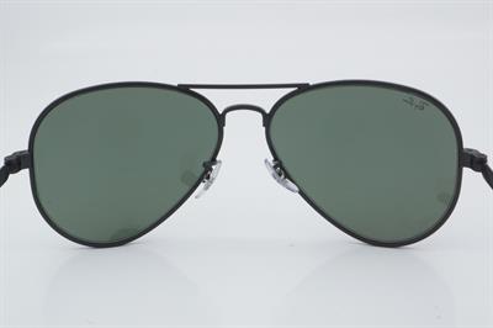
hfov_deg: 29.9
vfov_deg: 20.1
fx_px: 924
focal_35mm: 68
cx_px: 246
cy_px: 164
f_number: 32
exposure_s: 1/3
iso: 100
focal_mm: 45
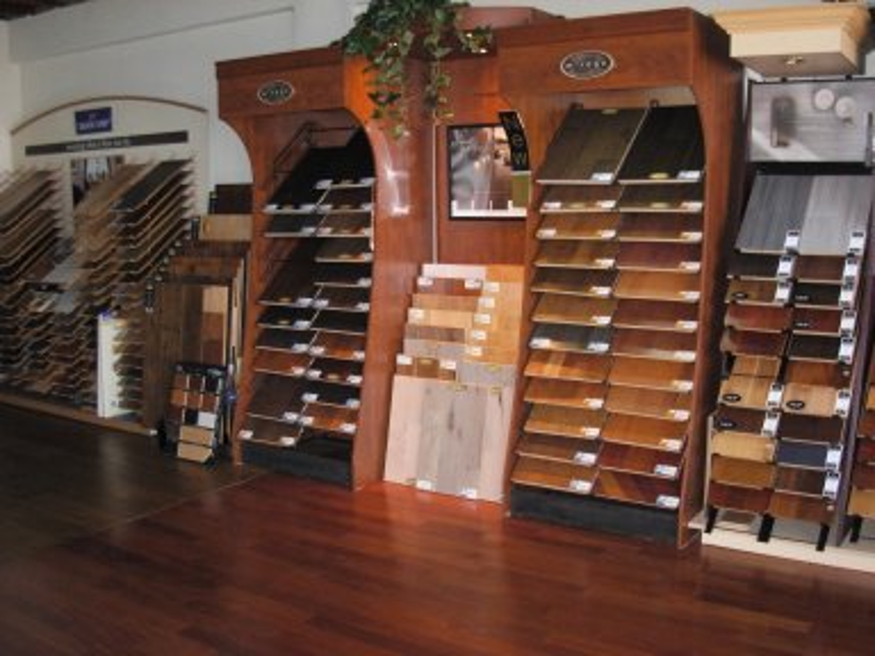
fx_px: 961
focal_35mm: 38
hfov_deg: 49.0
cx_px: 438
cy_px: 328
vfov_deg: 37.7
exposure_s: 1/114
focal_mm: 6.3
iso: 400
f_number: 2.9
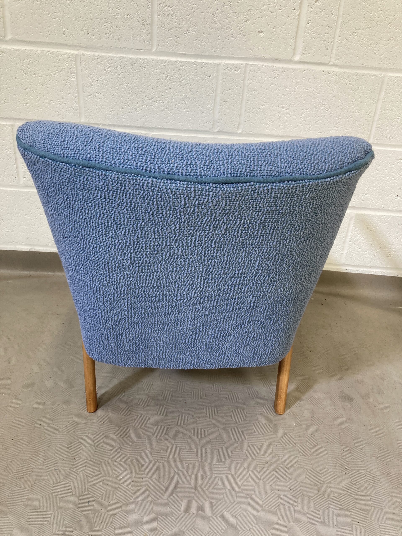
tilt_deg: -24.9
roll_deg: -4.5
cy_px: 268
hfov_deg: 49.7
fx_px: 434
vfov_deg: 63.4
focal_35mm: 28
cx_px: 201
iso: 64
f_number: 1.8
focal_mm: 3.99
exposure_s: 1/100
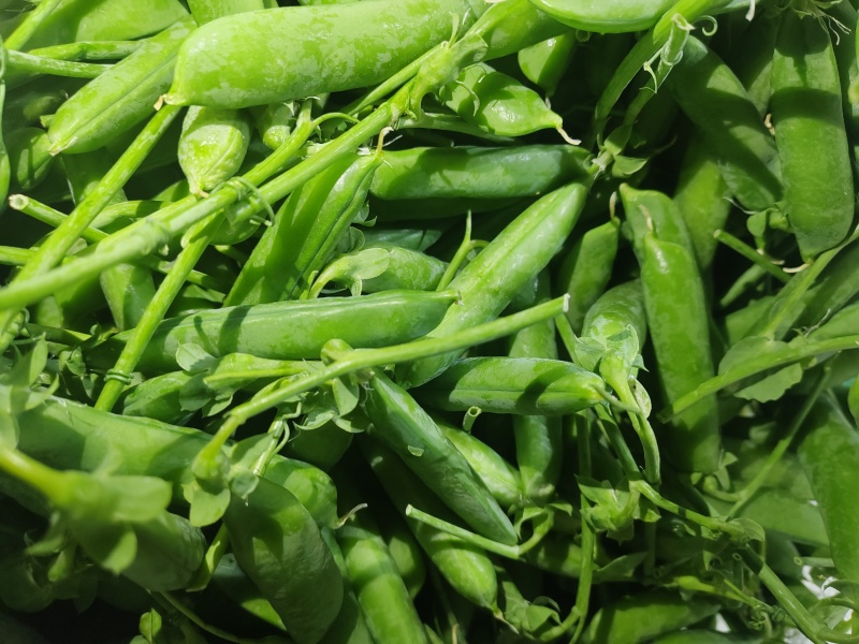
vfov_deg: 51.4
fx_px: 670
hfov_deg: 65.3
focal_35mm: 27
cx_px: 430
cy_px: 322
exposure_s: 1/50
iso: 640
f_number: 1.9
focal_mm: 5.52
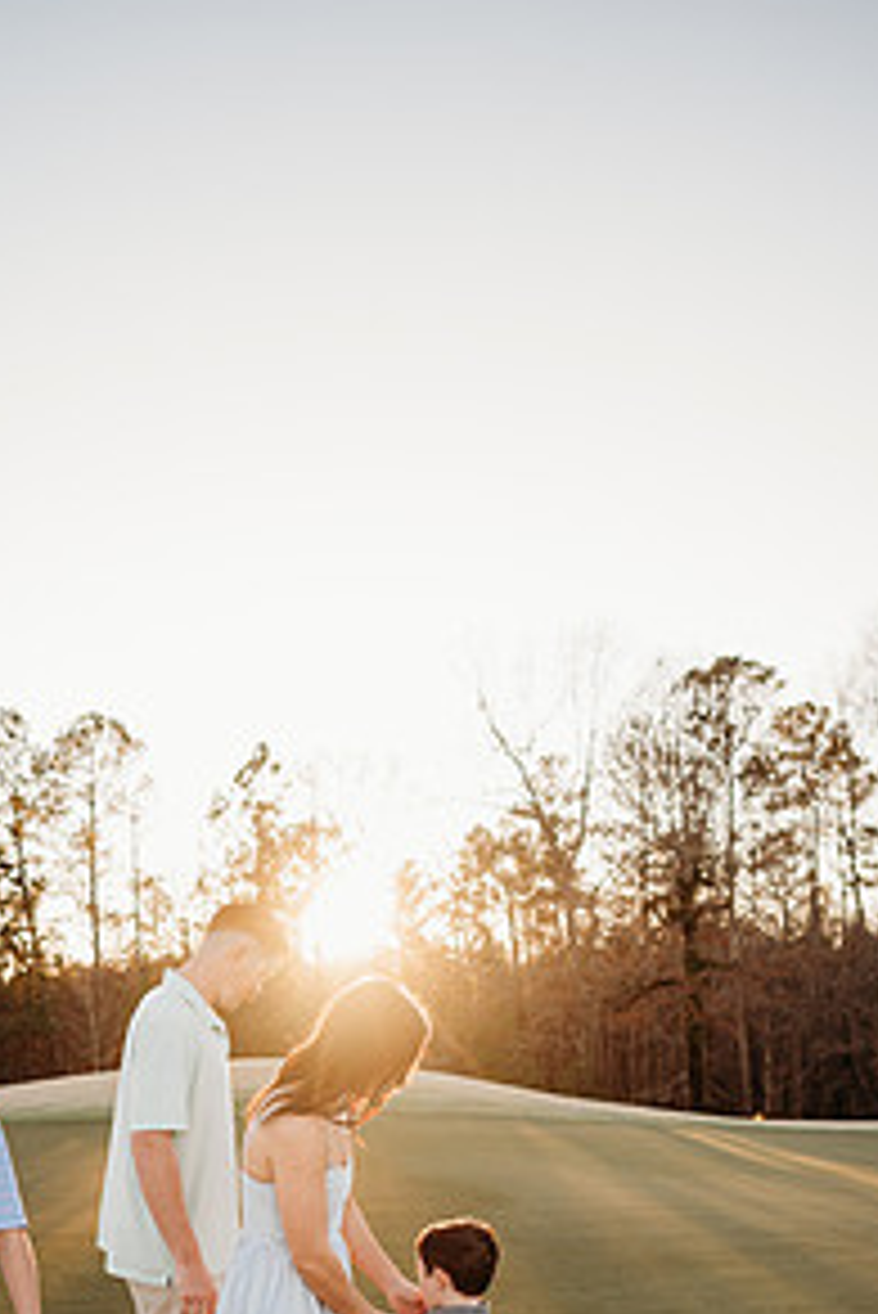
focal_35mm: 37
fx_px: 1352
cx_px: 324
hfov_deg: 35.8
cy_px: 945
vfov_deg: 50.2
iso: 160
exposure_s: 1/640
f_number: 2.5
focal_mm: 24
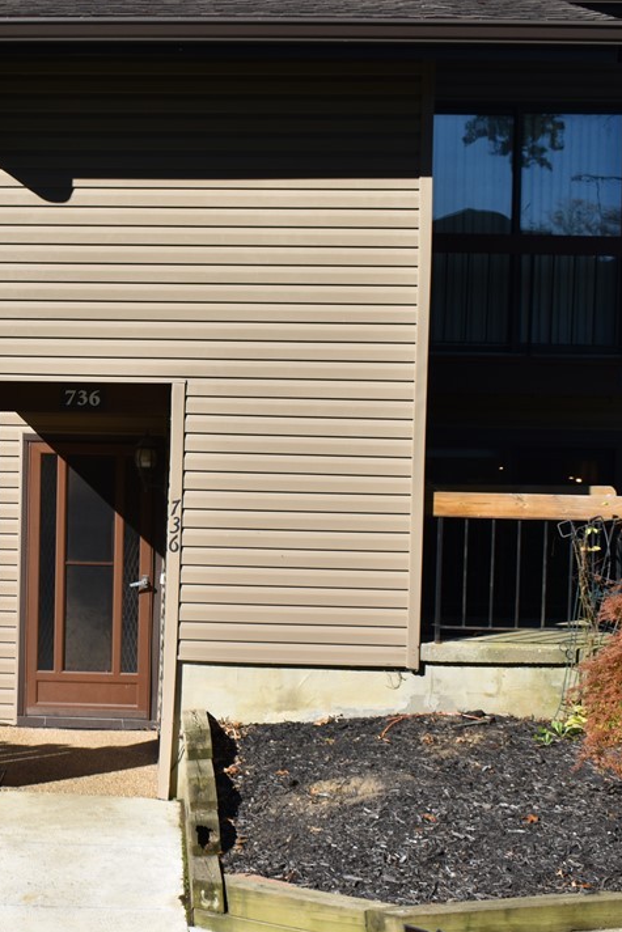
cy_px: 463
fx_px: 1600
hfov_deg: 21.3
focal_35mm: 62
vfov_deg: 32.5
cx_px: 16
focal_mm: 27
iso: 100
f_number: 9
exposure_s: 1/320
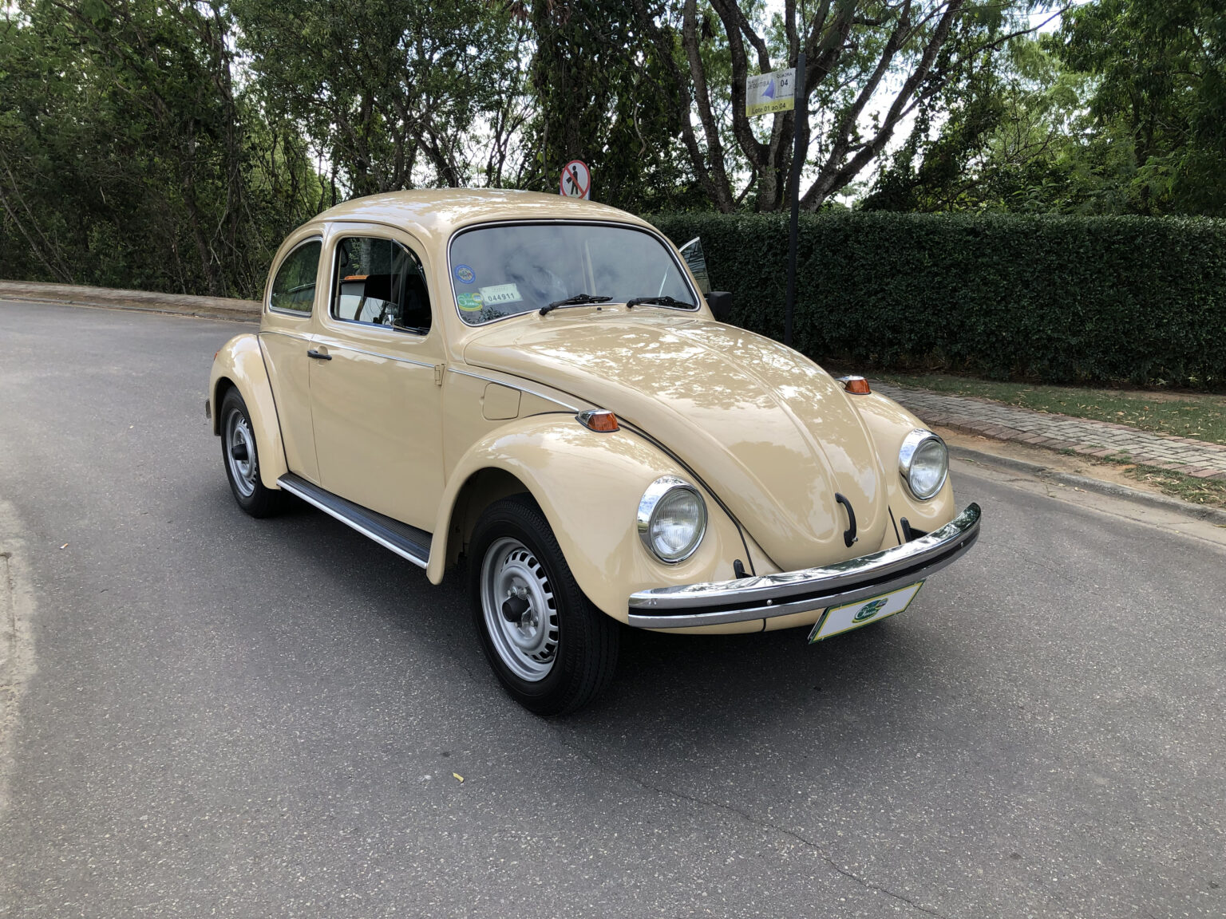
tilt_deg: -15.0
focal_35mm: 28
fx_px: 992
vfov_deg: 49.7
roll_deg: -1.4
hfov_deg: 63.4
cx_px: 613
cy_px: 460
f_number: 1.8
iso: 20
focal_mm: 3.99
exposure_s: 1/501
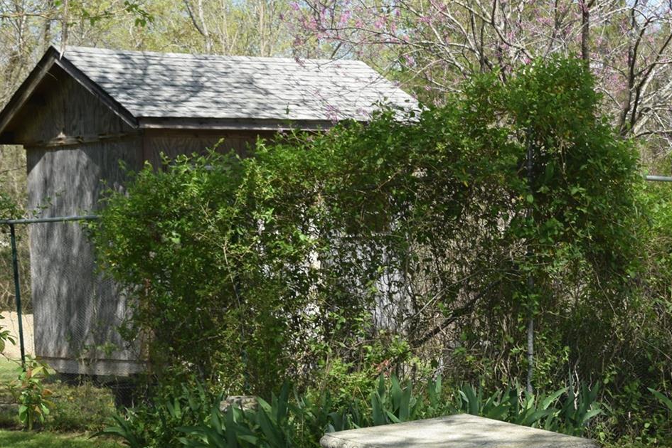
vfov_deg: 13.1
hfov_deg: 19.5
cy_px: 314
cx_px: 489
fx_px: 1941
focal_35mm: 104
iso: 100
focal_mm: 32
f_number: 8
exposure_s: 1/200
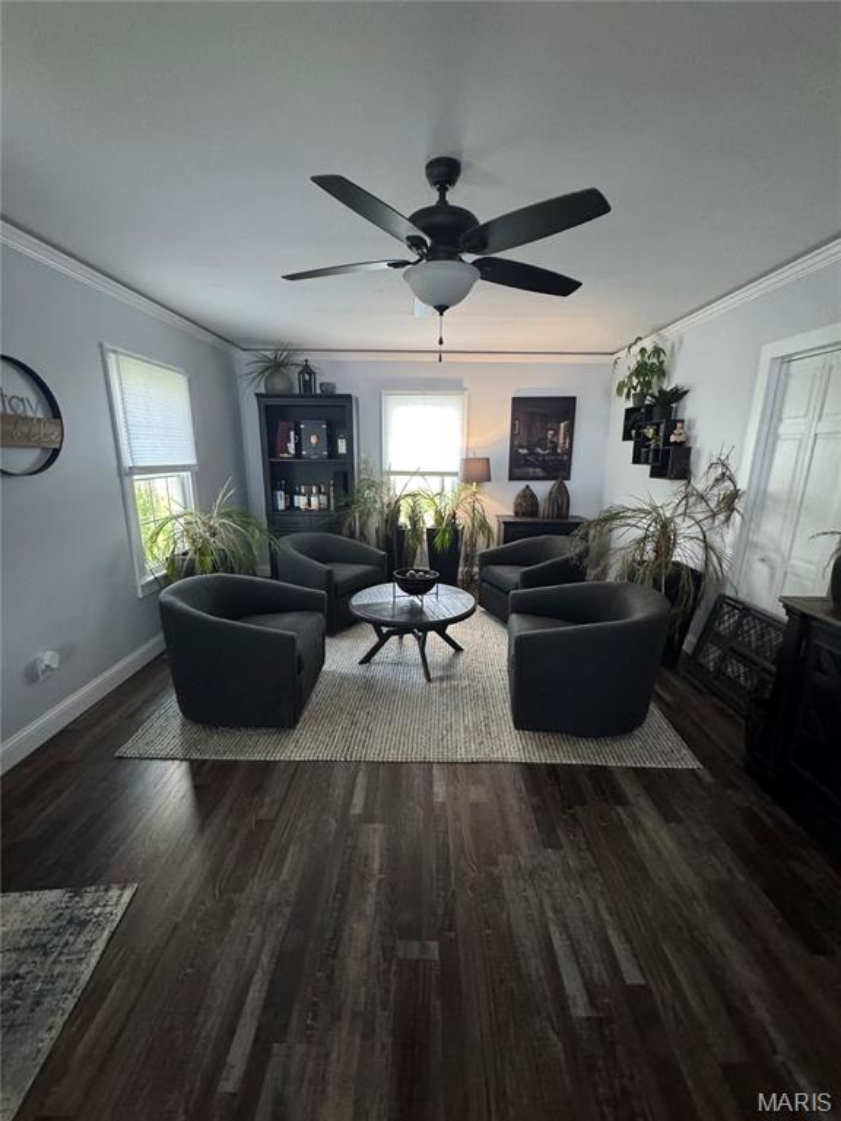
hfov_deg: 85.7
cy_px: 560
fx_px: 454
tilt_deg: -13.9
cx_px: 420
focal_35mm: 14
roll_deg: -1.3
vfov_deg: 102.1
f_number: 2.2
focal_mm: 2.22
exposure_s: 1/60
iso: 800
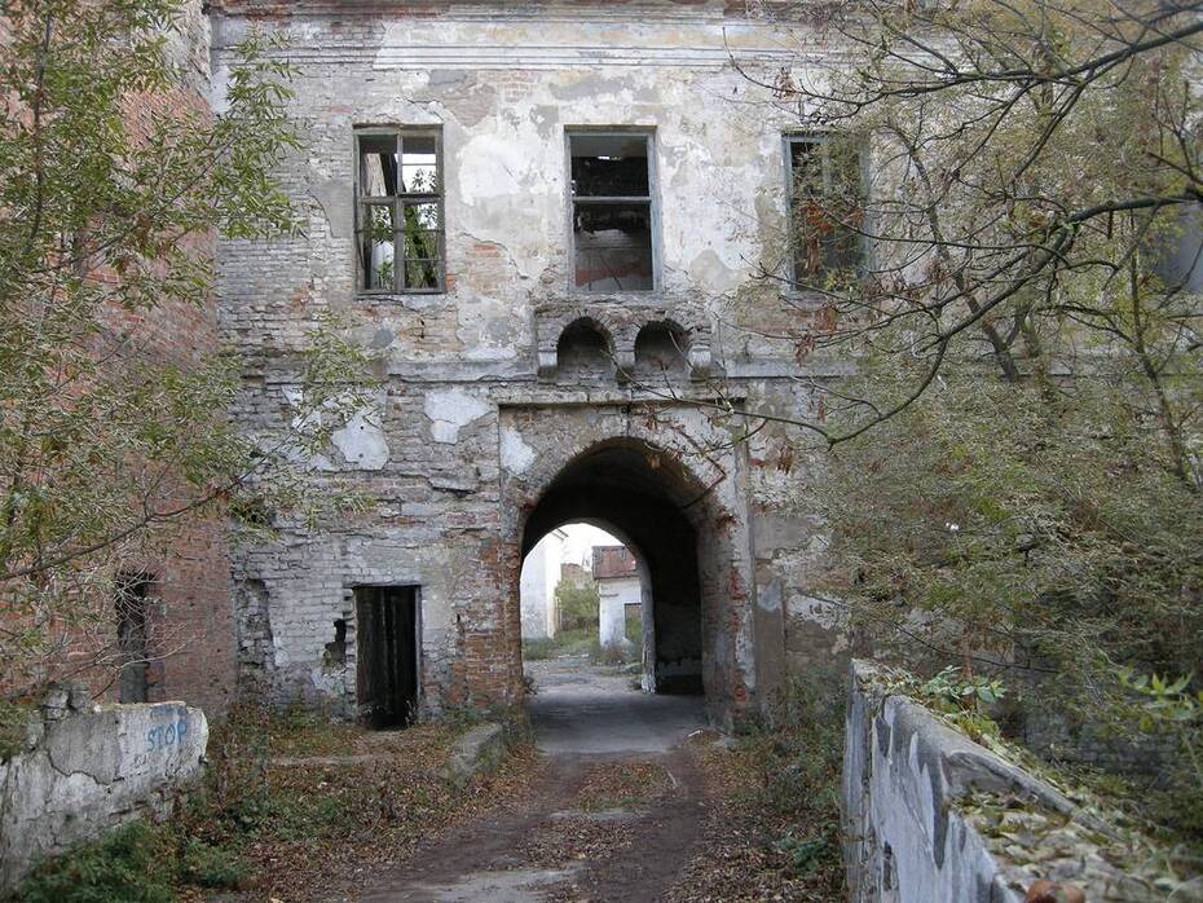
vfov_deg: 40.7
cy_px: 452
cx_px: 602
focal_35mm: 35
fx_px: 1217
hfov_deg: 52.6
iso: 108
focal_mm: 7.5
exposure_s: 1/59.8
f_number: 2.7
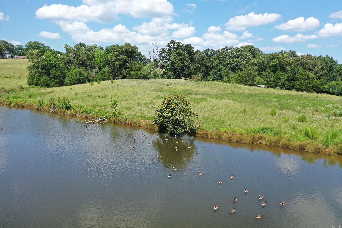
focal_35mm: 28
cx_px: 171
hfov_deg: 65.5
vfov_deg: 46.4
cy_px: 114
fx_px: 266
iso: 100
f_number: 3.2
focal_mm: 10.26
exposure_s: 1/1000
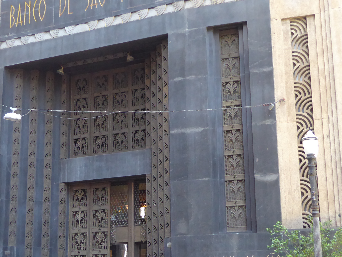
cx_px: 132
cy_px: 152
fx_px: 682
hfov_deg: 28.1
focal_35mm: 69
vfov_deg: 21.3
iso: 320
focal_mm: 6.7
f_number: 3.7
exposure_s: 1/60
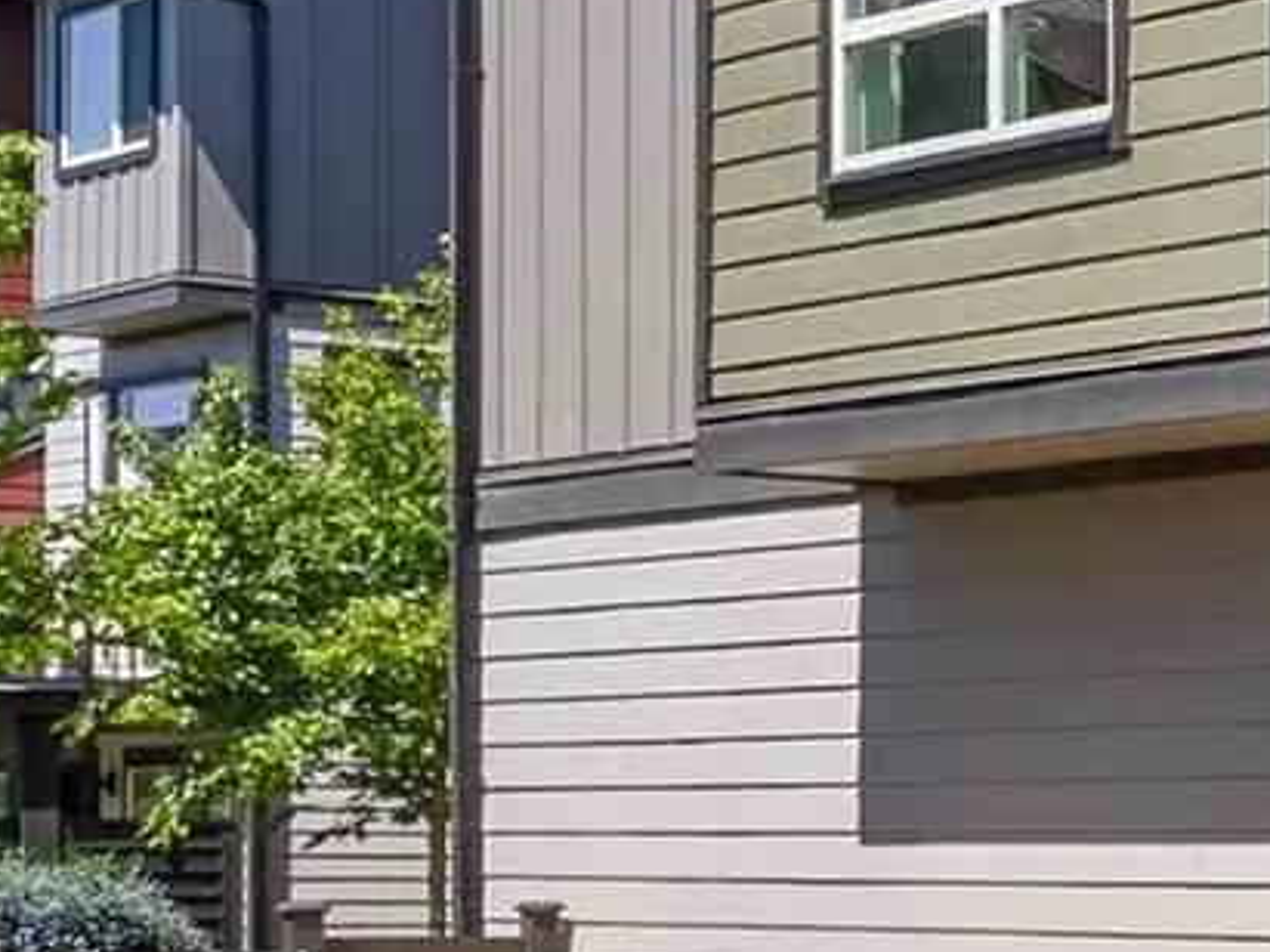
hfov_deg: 11.4
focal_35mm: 115
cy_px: 876
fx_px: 4218
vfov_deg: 12.8
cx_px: 3683
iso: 500
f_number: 13
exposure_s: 1/125
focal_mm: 16
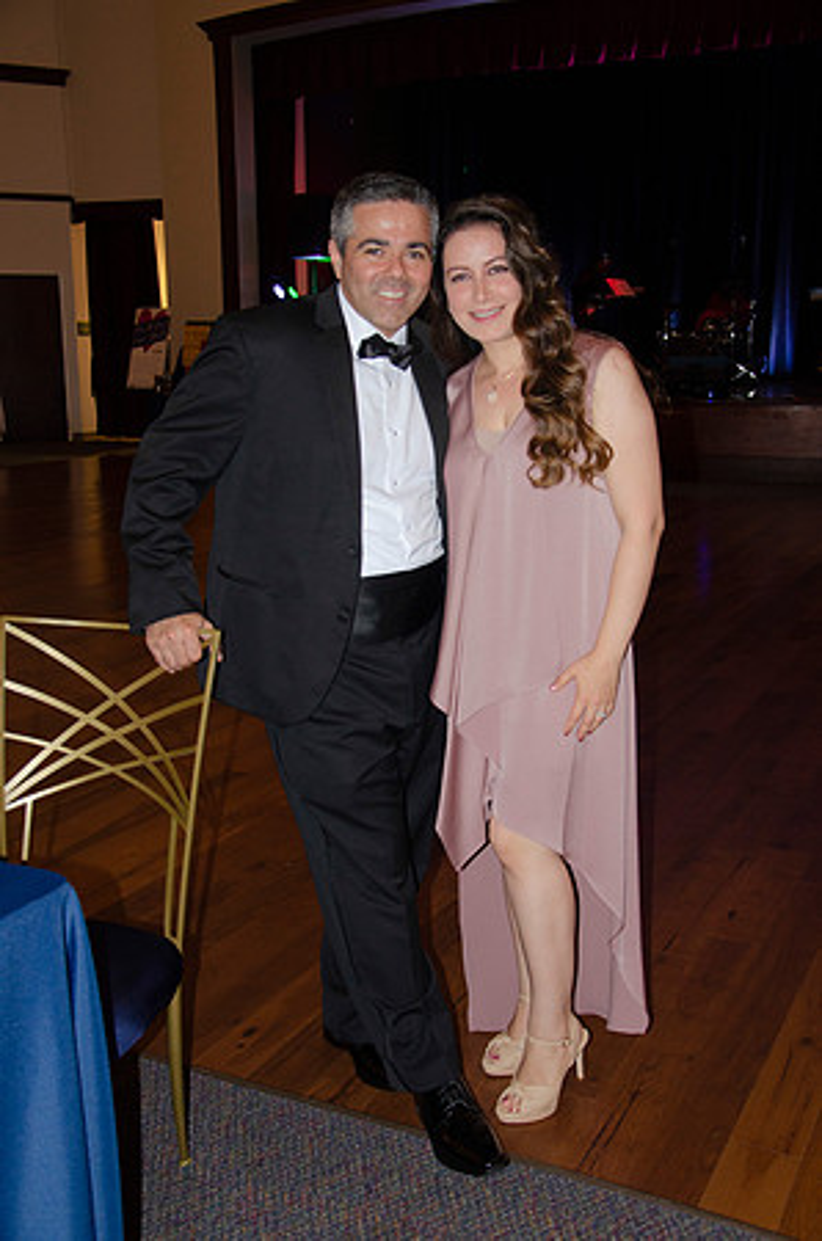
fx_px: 1342
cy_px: 620
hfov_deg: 34.1
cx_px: 411
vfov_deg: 49.6
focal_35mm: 39
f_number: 4.5
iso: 640
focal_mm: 26
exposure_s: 1/60
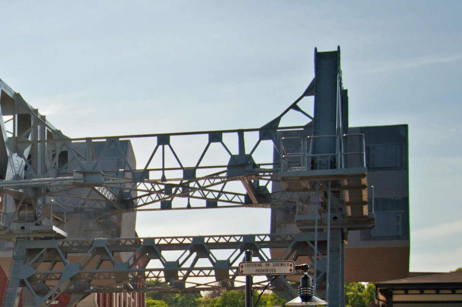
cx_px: 10
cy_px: 302
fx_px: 1296
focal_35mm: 101
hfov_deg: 19.7
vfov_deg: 13.3
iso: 200
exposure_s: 1/1600
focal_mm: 29
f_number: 4
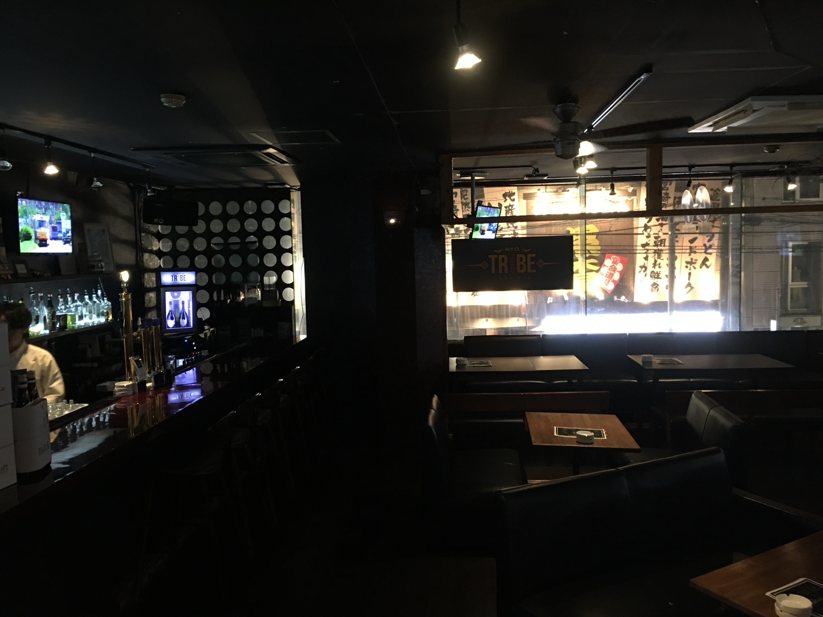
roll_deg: +1.1
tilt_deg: -4.6
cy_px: 308
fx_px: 689
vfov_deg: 48.2
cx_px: 412
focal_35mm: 29
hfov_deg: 61.7
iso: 64
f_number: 2.2
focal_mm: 4.15
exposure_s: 1/4
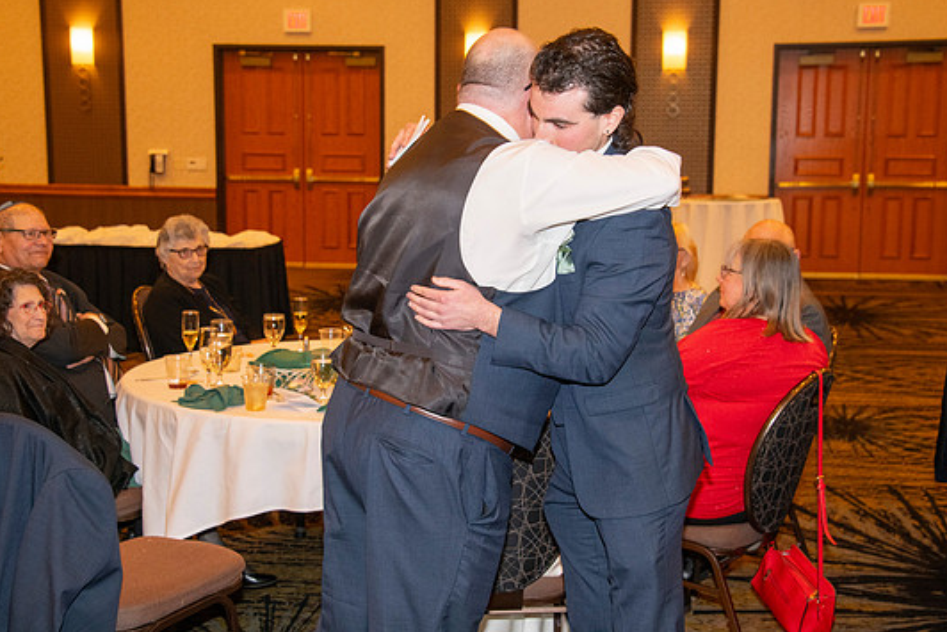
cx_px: 465
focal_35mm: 60
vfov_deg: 22.6
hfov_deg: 33.4
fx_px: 1579
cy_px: 293
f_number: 5.6
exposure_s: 1/60
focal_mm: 55
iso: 2000
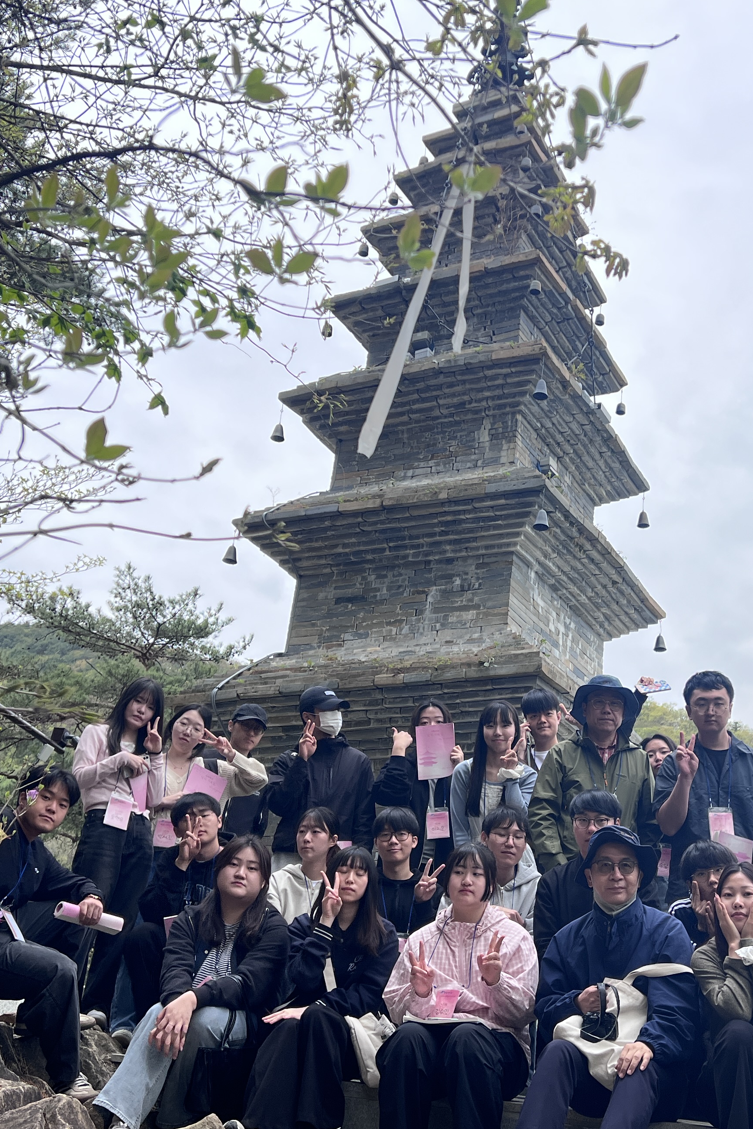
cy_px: 596
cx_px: 519
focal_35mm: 42
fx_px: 1317
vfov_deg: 46.4
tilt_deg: +22.3
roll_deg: -4.3
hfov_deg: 31.6
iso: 50
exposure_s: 1/434
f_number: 1.5
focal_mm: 5.7
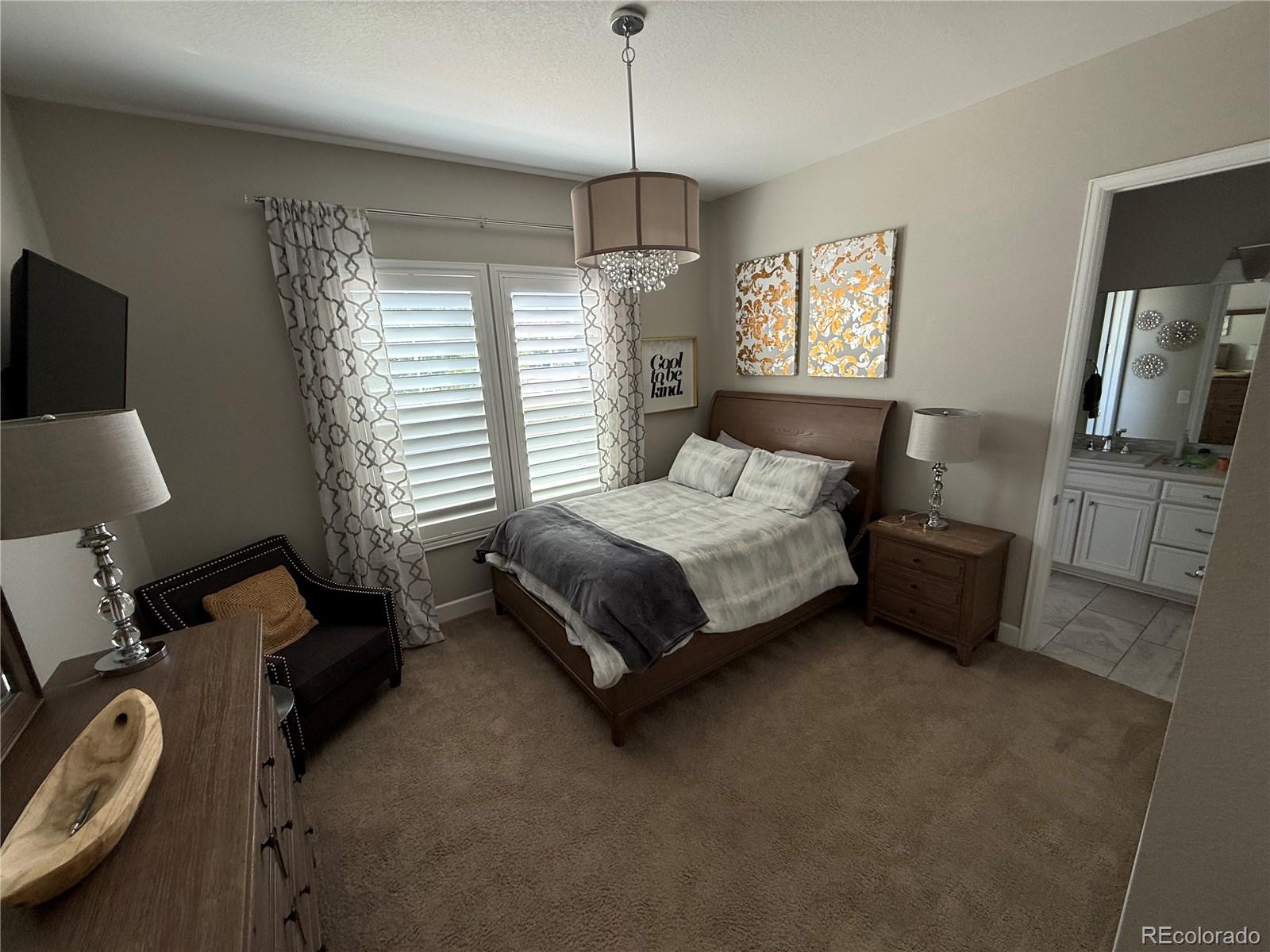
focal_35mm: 14
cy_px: 476
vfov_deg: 85.7
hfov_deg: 102.1
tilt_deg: -14.3
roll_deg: +3.0
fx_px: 514
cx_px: 635
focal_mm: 2.22
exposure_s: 1/122
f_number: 2.2
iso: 64
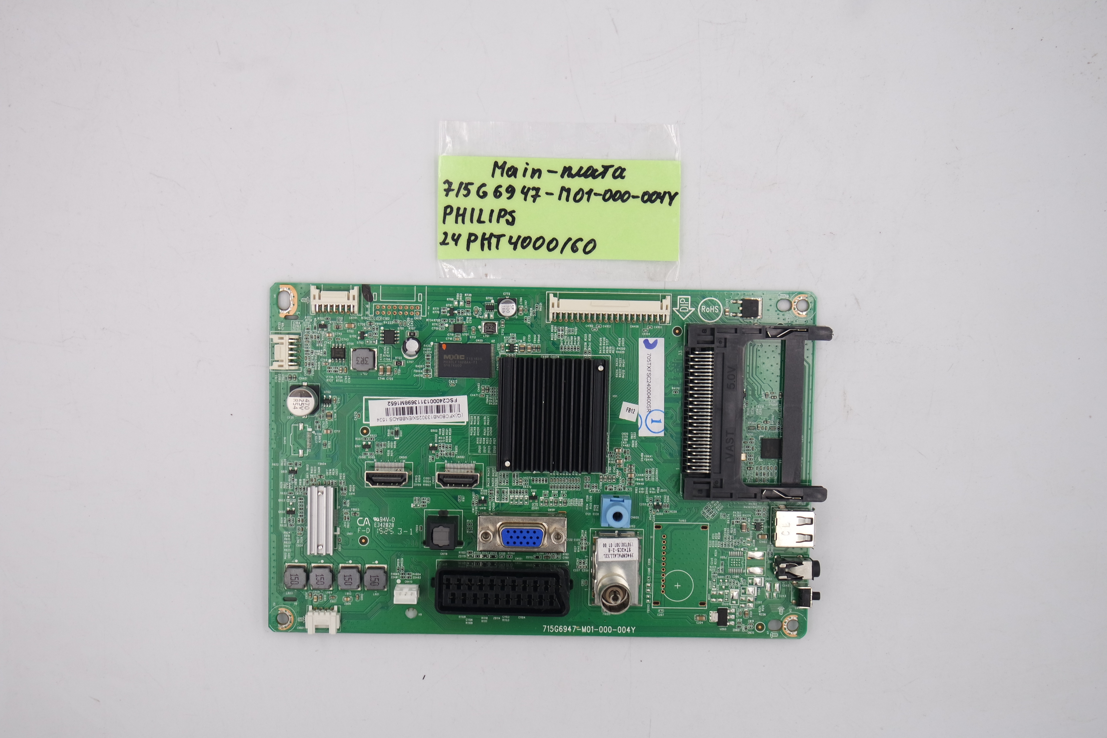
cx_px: 554
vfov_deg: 29.9
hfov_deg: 43.6
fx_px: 1384
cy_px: 369
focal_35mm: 45
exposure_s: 1/125
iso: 160
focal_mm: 17
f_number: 5
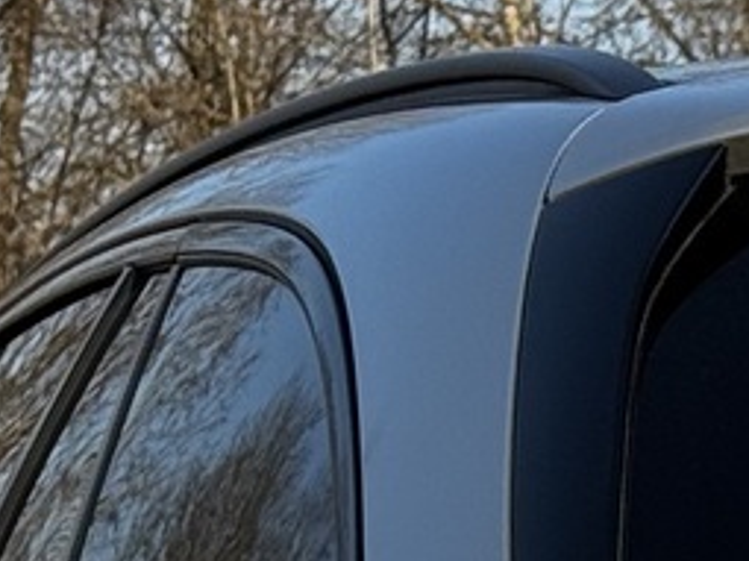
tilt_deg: -2.4
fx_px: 6510
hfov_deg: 6.4
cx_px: 1574
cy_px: 1295
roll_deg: +1.4
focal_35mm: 301
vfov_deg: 4.8
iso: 64
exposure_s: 1/3096
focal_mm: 6.76
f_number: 1.78
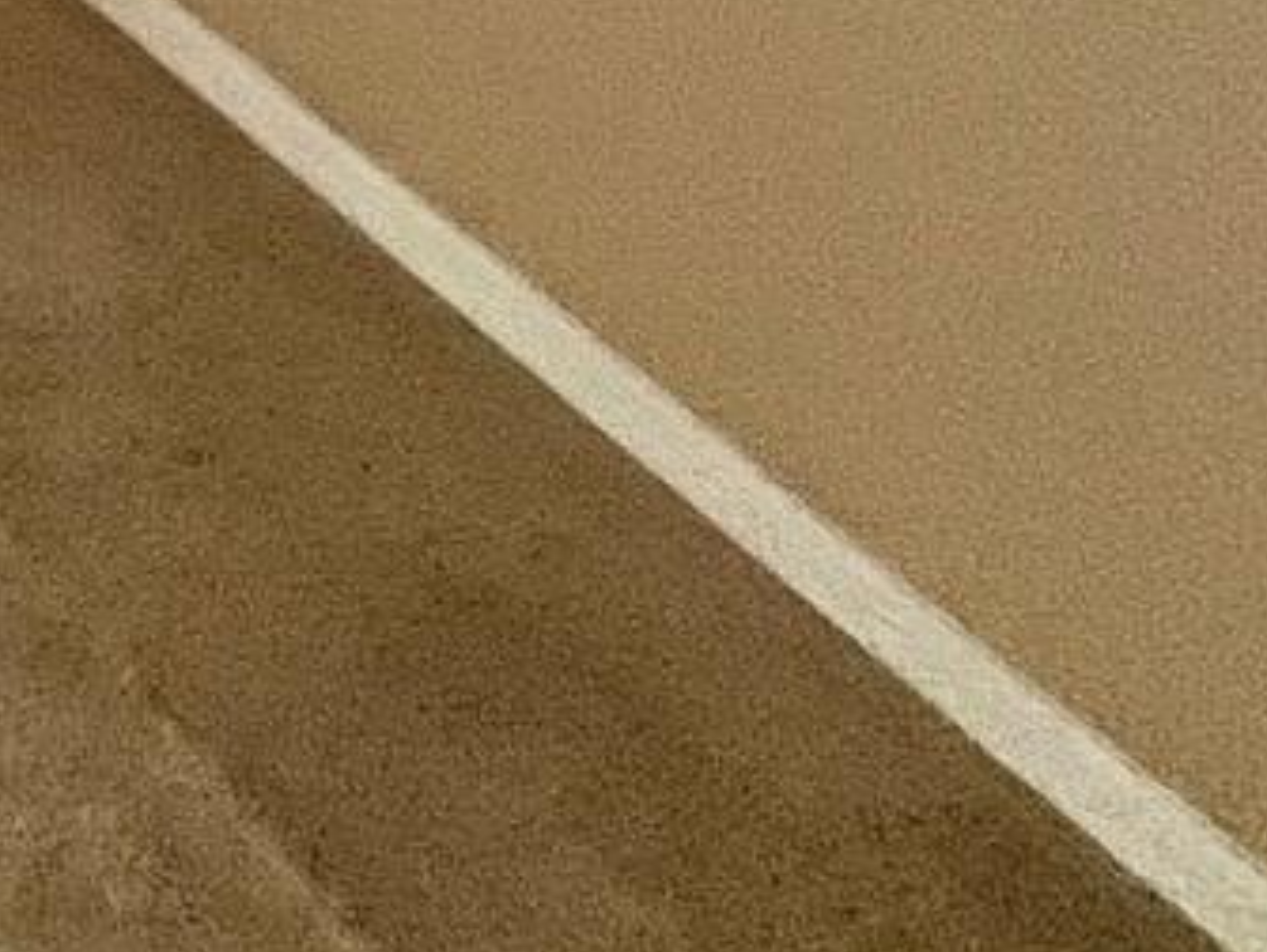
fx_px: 2272
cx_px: -1517
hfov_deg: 17.1
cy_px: -1209
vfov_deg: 15.6
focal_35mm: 62
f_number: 1.8
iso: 250
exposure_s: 1/60
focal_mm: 1.57
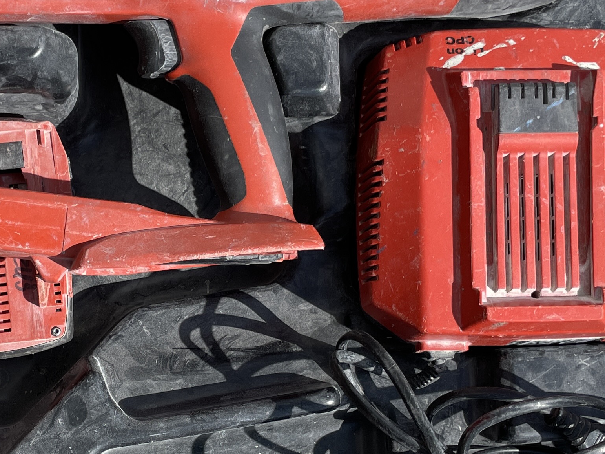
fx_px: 1188
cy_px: 289
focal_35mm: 68
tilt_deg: -84.0
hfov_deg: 28.2
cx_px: 164
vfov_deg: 21.6
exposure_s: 1/2053
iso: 32
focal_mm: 4.2
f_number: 1.6
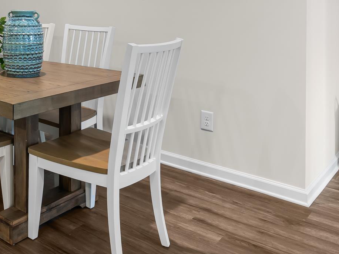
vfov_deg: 31.0
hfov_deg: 39.7
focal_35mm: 43
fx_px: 424
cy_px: 0
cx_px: 21
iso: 200
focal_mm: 11
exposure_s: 1/1.67
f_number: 6.3
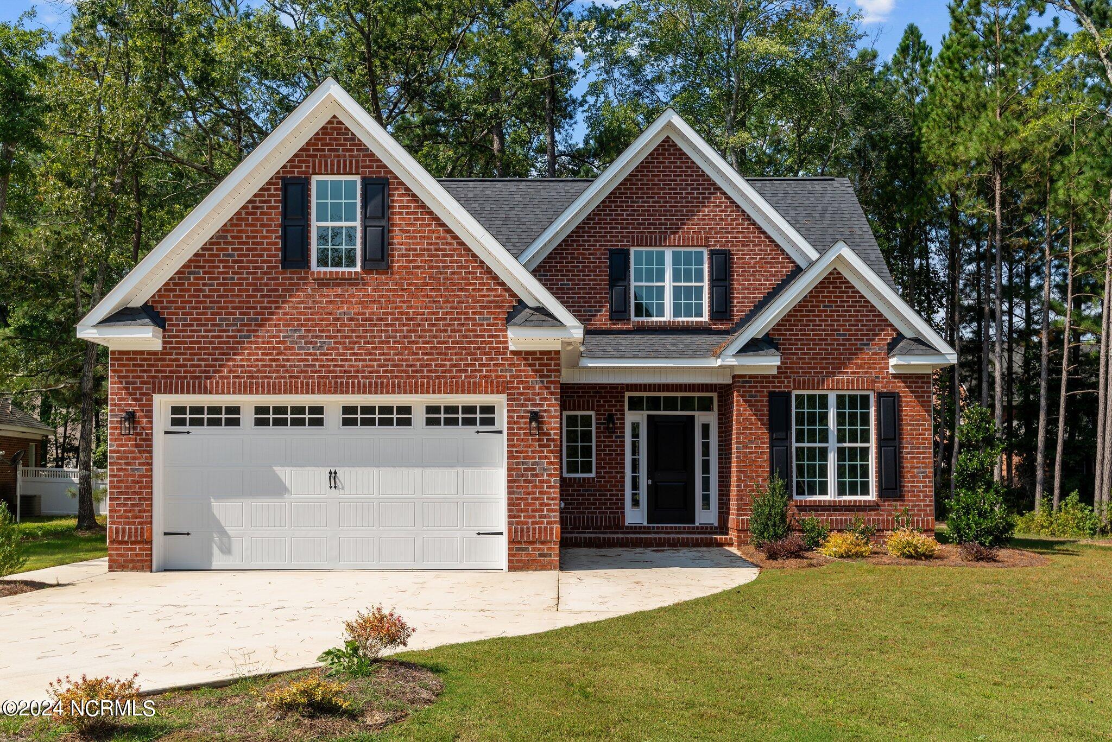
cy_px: 371
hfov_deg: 58.7
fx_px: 989
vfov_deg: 41.1
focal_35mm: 32
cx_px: 556
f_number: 8
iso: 250
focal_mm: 32
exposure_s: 1/640
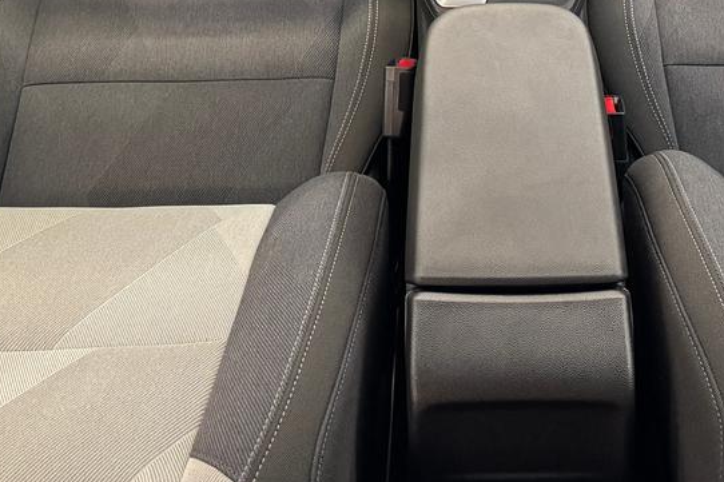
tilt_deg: -39.4
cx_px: 496
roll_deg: +0.4
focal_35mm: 59
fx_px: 1186
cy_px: -37
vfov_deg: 21.9
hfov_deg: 33.6
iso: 800
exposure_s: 1/60
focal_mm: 6.76
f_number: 1.78
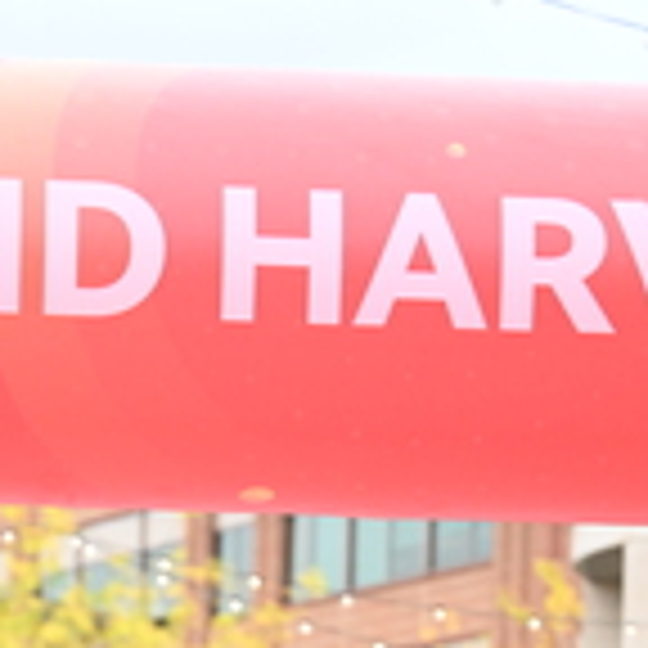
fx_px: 4892
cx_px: -43
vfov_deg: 7.4
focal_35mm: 231
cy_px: 1112
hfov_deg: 7.5
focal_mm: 71
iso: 1600
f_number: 2.8
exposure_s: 1/800
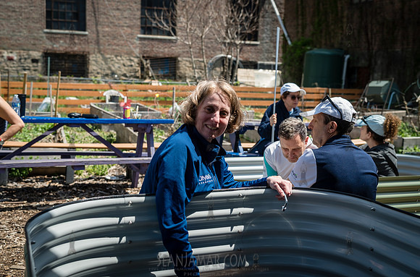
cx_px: 210
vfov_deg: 31.1
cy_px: 142
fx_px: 498
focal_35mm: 43
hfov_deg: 45.7
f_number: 3.5
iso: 100
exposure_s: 1/800
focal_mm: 39
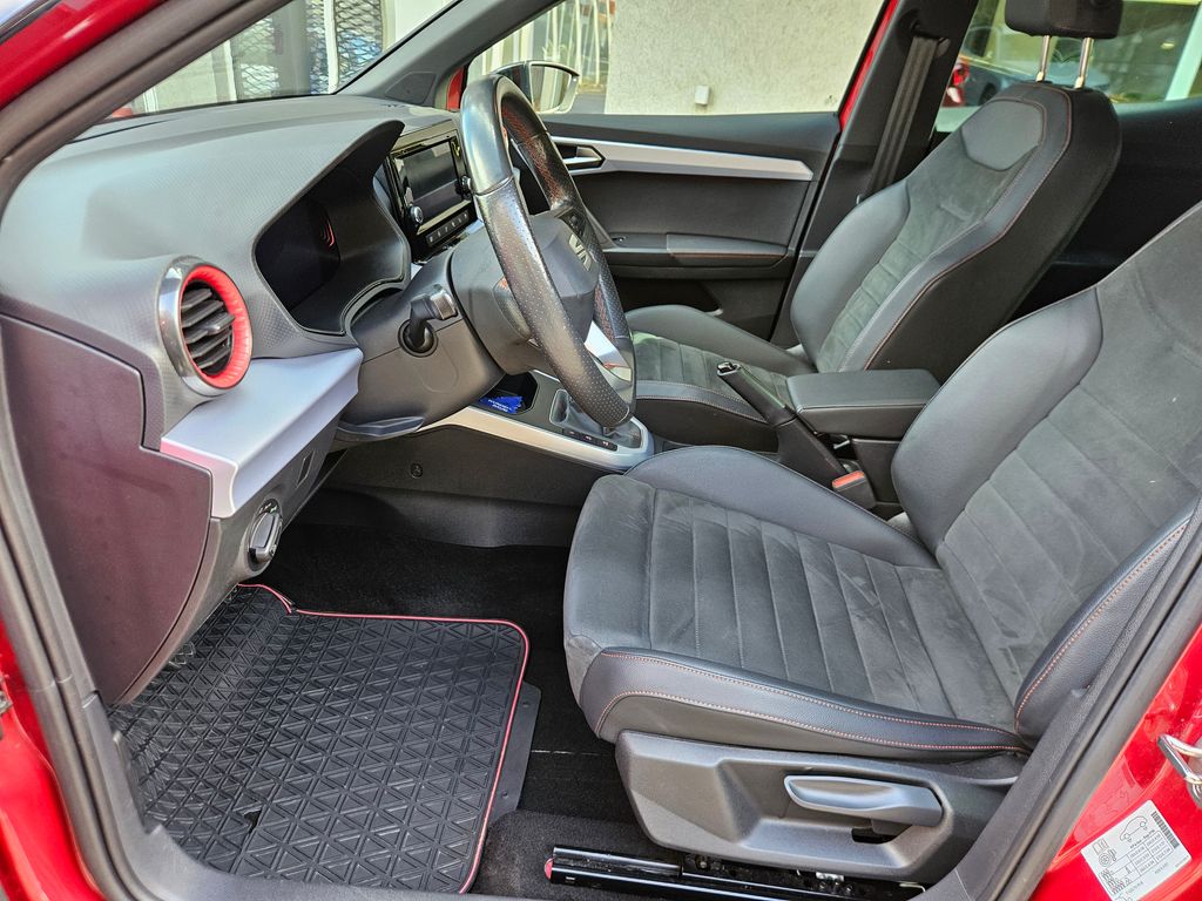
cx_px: 601
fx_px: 799
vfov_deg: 58.9
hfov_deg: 73.9
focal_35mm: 23
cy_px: 450
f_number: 1.8
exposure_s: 1/142
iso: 250
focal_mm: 5.4
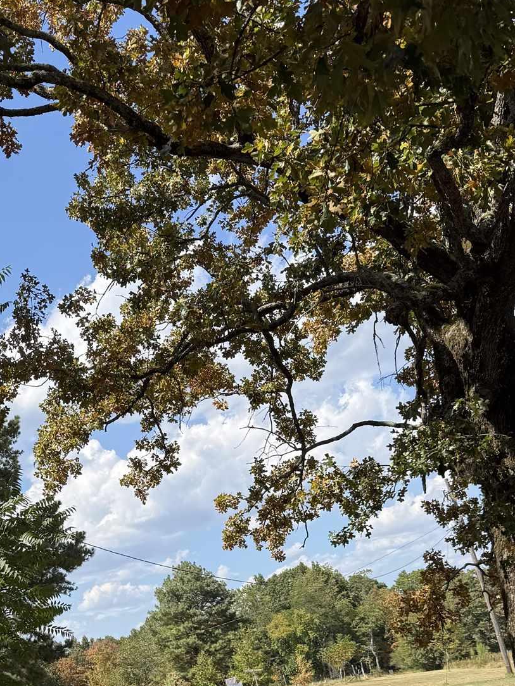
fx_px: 1012
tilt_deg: +6.4
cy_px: 582
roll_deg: +10.2
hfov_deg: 27.9
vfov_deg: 35.8
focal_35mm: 51
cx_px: 89
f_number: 1.78
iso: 80
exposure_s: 1/2801
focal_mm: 6.76
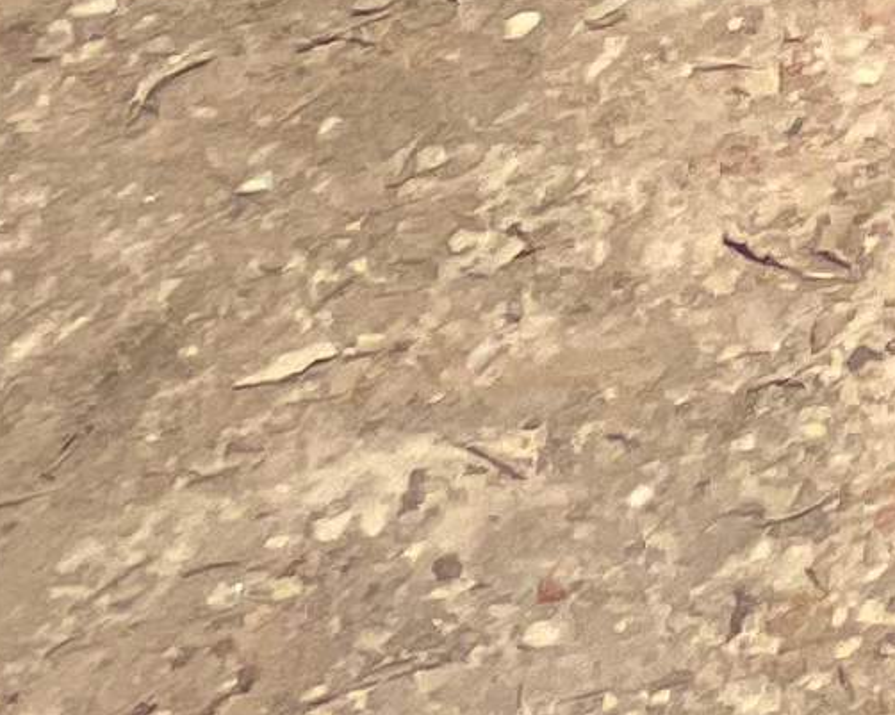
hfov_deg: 9.1
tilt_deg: -22.8
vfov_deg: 9.8
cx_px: 3284
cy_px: -1635
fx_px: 2700
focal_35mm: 102
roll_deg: +0.5
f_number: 1.8
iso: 32
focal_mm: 1.57
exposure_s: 1/2801
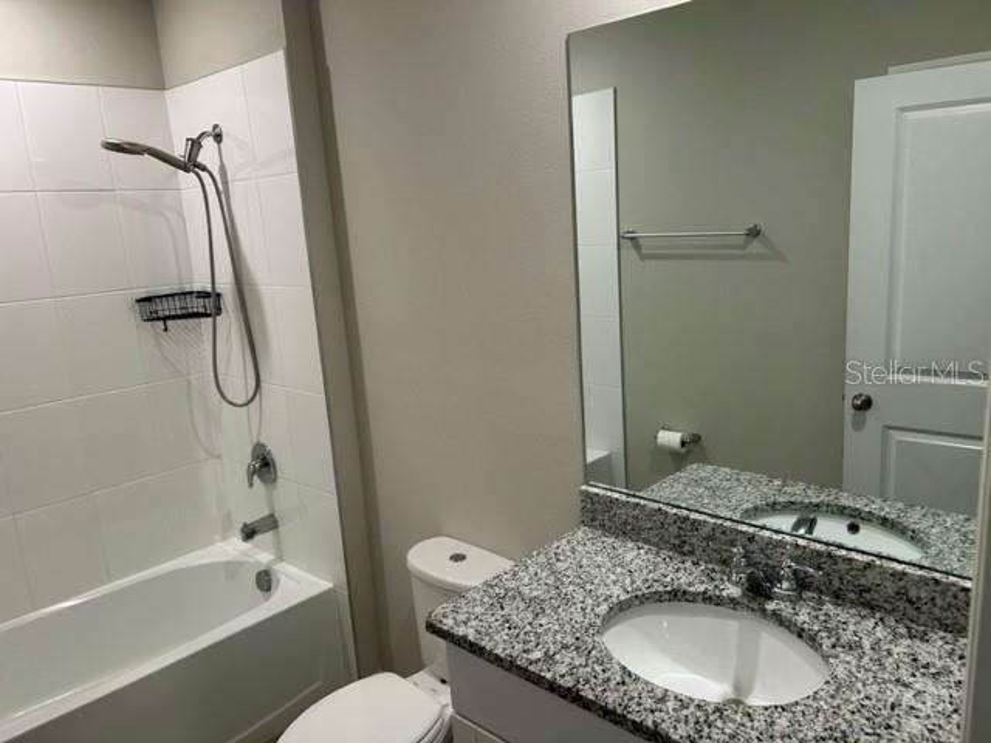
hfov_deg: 67.3
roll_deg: +3.8
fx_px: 744
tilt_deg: -12.3
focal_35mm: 26
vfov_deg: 53.1
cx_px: 496
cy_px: 372
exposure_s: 1/120
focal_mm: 5.7
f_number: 1.5
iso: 100
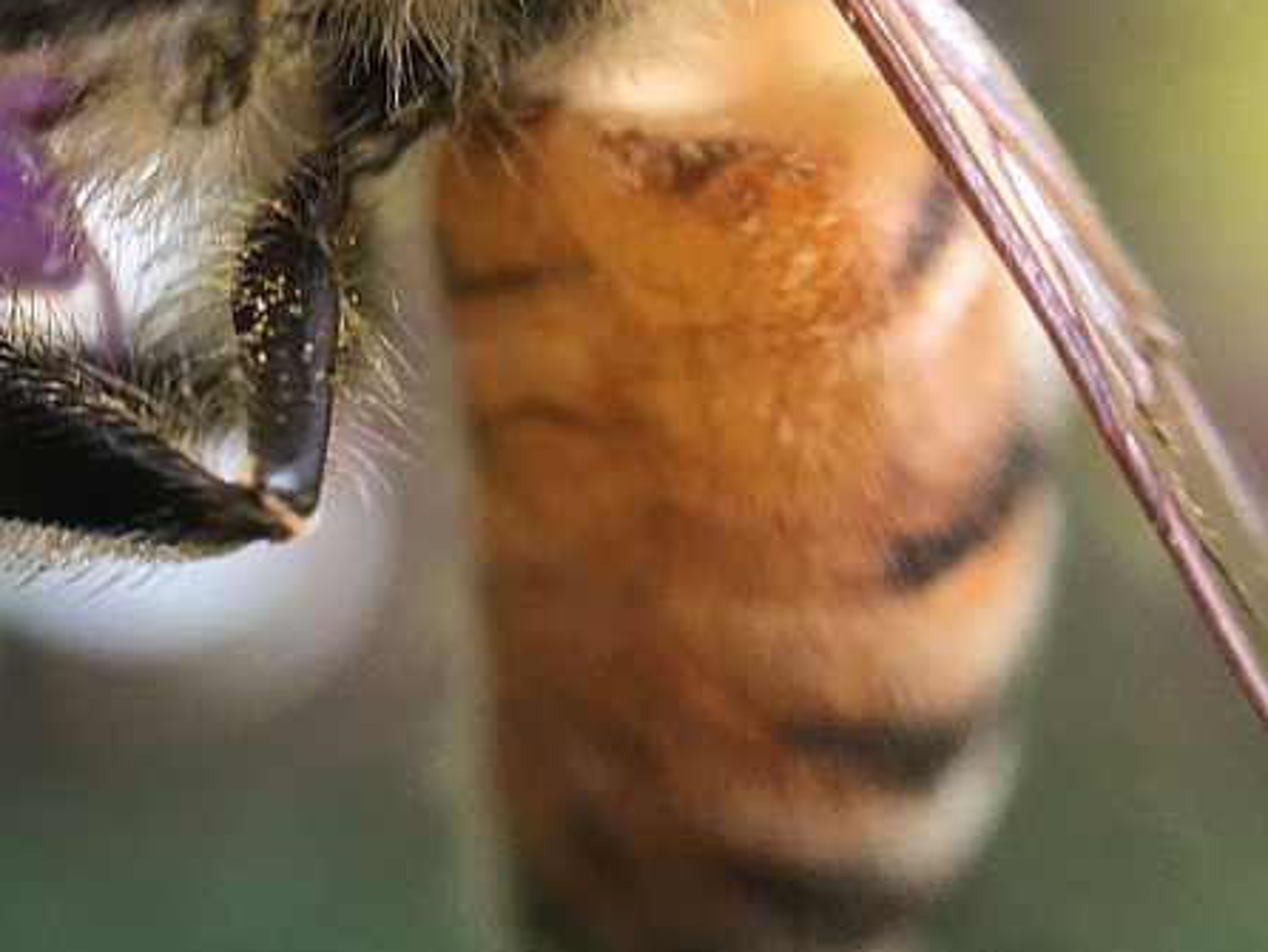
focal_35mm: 104
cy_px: 85
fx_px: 3812
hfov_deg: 18.7
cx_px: 225
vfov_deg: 14.1
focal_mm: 4.15
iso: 25
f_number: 2.2
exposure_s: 1/122
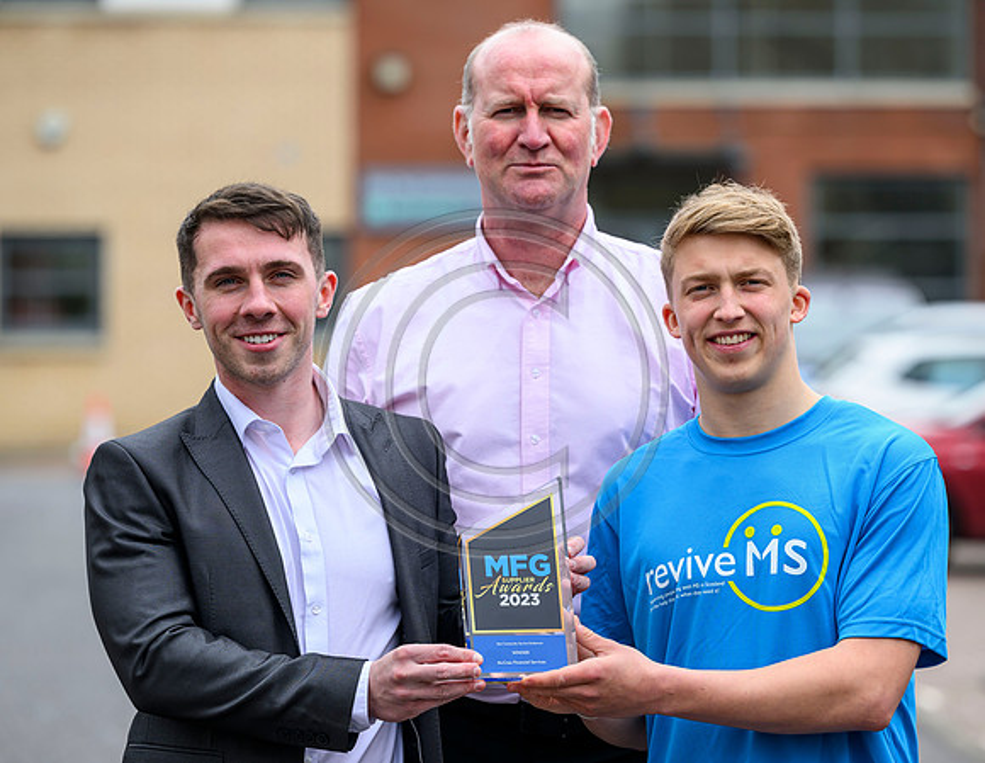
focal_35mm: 183
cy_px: 397
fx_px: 5281
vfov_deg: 8.3
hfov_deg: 10.7
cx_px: 544
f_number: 4
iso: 320
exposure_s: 1/800
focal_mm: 160
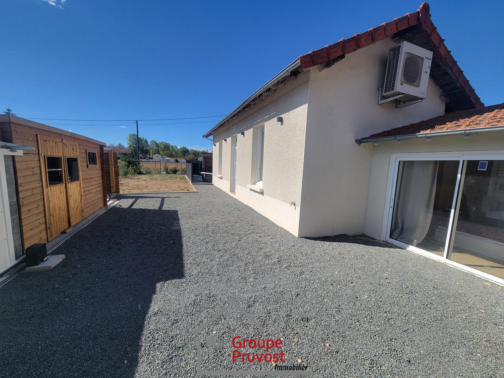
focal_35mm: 13
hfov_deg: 106.2
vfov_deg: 89.9
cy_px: 189
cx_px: 252
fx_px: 189
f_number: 2.2
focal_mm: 2.2
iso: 50
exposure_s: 1/1580
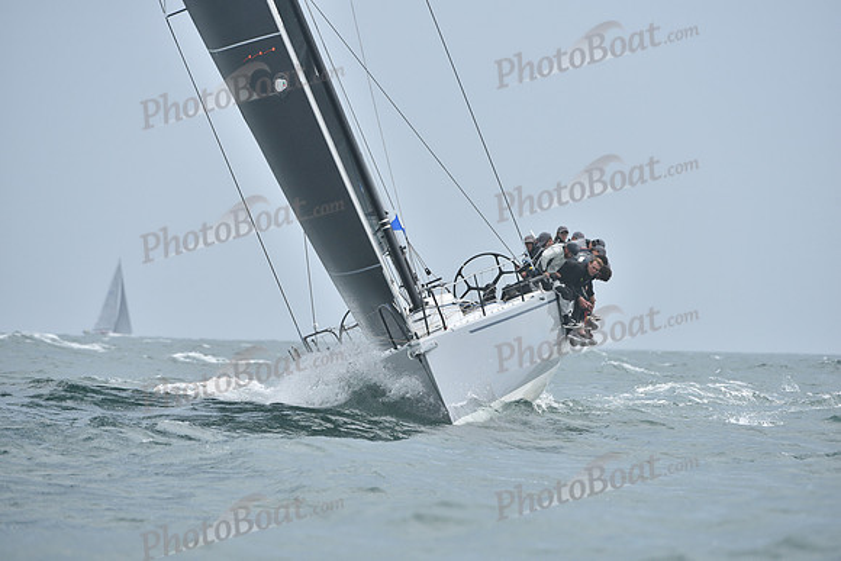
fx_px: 9346
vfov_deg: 3.4
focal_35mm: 400
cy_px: 280
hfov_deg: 5.2
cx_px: 420
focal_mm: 400
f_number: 7.1
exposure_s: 1/1000
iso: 320
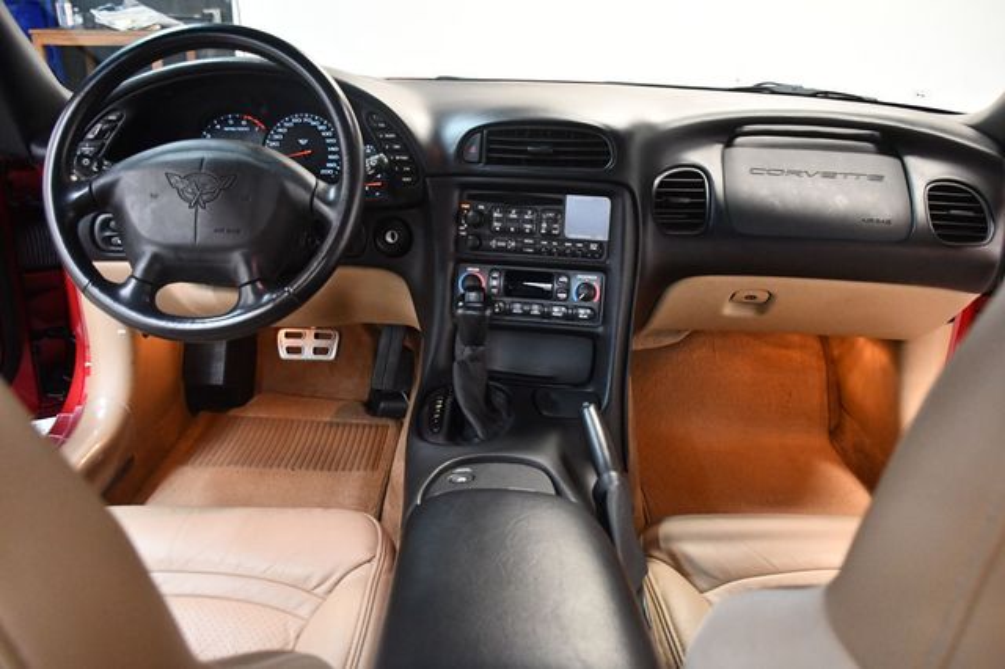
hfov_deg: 62.0
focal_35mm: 30
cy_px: 334
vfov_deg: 43.6
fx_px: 837
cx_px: 502
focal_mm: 20
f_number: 3.5
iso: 5000
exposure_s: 1/60
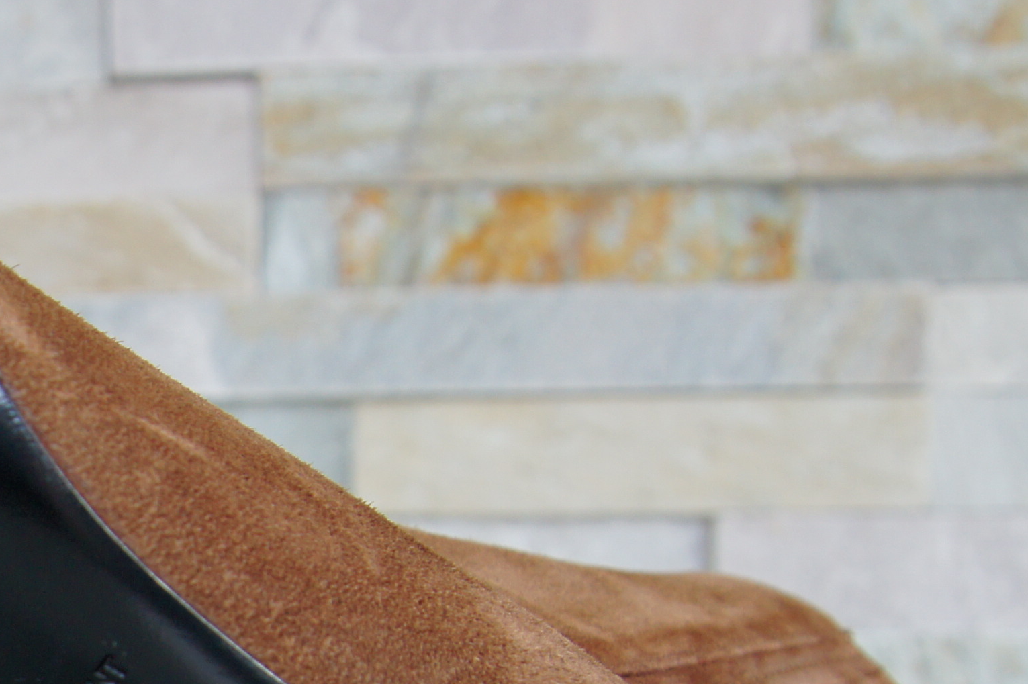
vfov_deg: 17.1
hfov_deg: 23.9
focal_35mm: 76
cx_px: -238
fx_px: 2183
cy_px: 812
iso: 200
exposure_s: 1/50
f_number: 5
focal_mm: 17
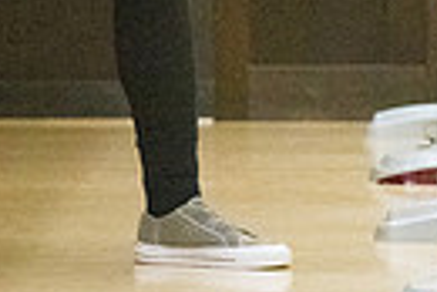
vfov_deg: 2.6
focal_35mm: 535
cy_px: -216
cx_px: 141
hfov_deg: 3.8
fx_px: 6501
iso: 10000
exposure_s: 1/1000
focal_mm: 120
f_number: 4.5
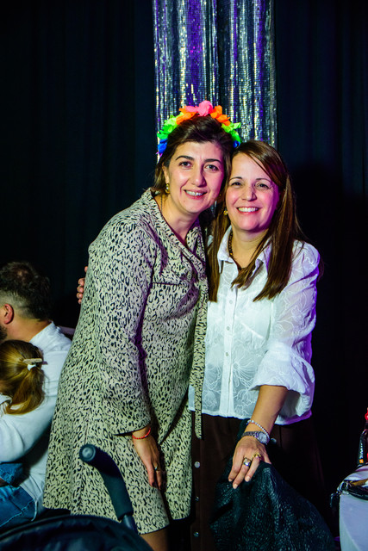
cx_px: 184
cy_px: 276
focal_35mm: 51
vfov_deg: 38.9
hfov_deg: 26.5
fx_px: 782
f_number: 3.3
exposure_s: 1/100
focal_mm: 34
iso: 1000
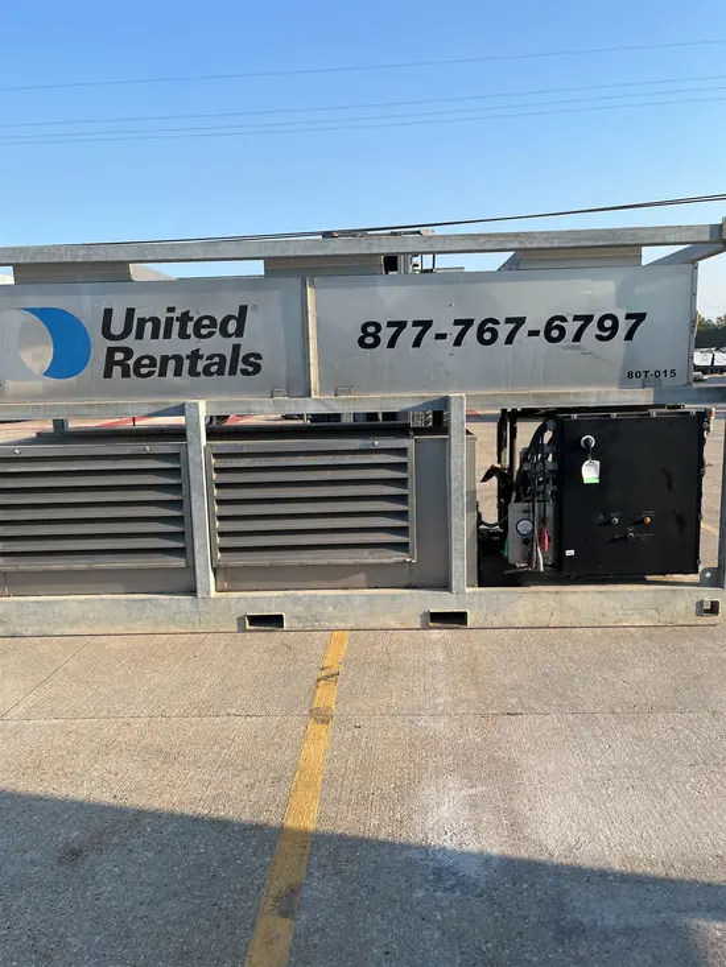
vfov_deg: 67.3
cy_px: 484
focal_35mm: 26
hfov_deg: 53.1
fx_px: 727
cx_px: 363
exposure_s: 1/1776
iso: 50
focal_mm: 5.1
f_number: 1.6
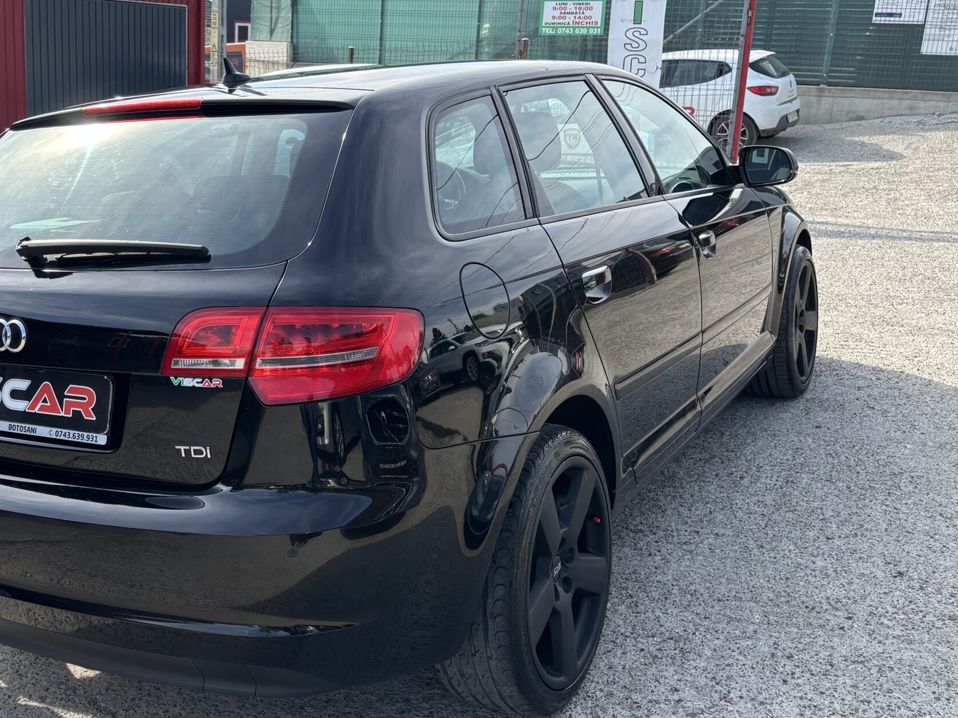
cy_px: 325
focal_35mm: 40
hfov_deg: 46.2
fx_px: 1107
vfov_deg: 35.9
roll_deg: -3.1
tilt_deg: -12.7
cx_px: 330
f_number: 1.6
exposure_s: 1/1047
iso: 50
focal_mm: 5.96
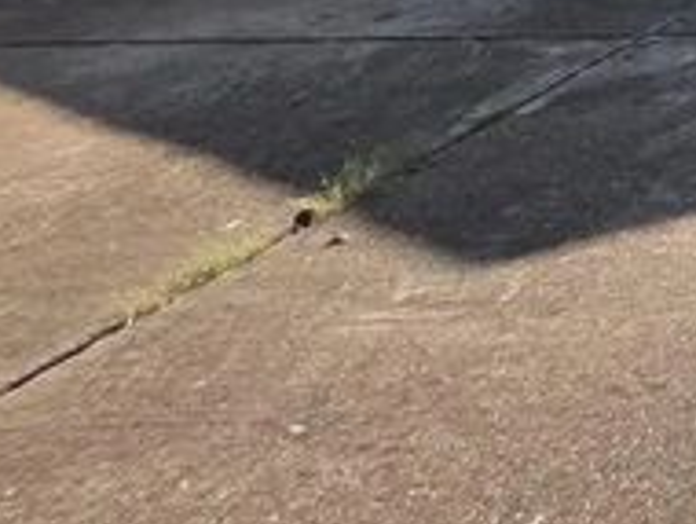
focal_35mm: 70
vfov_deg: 15.9
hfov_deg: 15.3
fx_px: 1409
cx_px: 1663
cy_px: -564
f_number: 1.9
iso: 40
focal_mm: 2.2
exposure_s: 1/1668
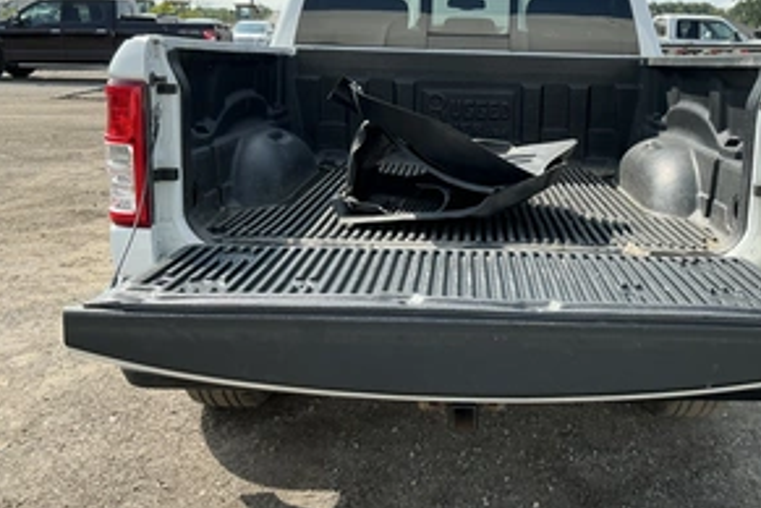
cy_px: 202
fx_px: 845
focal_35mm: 40
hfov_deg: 47.9
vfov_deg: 33.3
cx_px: 486
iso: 25
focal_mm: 3
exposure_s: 1/1121
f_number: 1.8
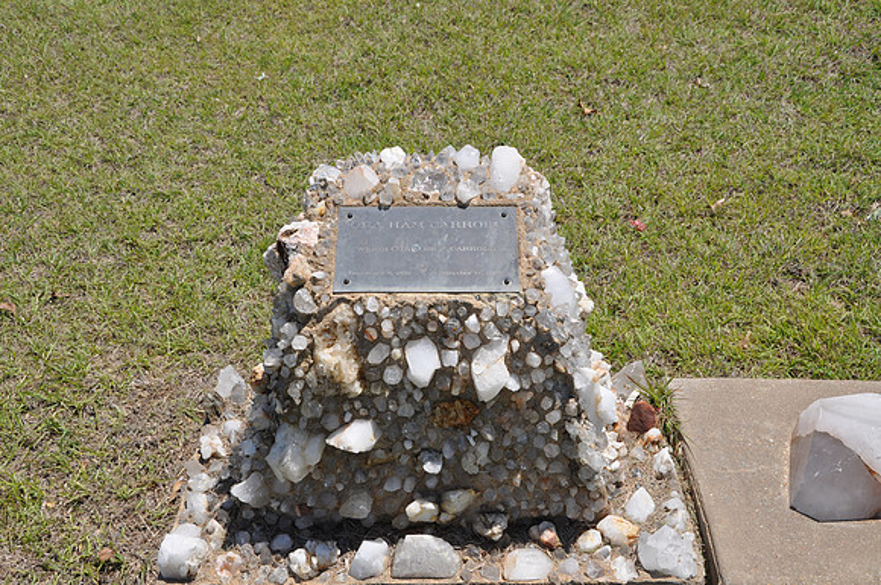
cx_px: 440
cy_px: 292
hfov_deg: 41.2
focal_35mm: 48
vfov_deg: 28.0
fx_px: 1173
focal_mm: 32
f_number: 9
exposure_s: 1/320
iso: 200
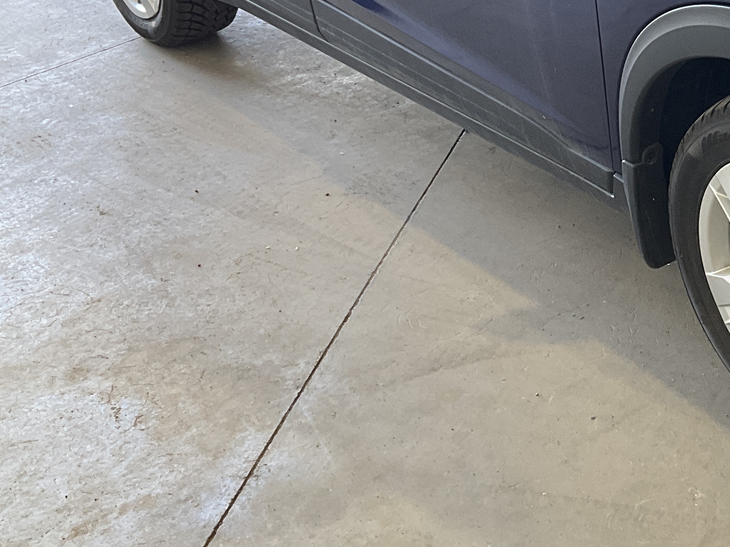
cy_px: -10
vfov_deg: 20.6
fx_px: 1455
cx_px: 836
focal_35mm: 69
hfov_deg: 25.7
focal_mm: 3
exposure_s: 1/60
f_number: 1.8
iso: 64
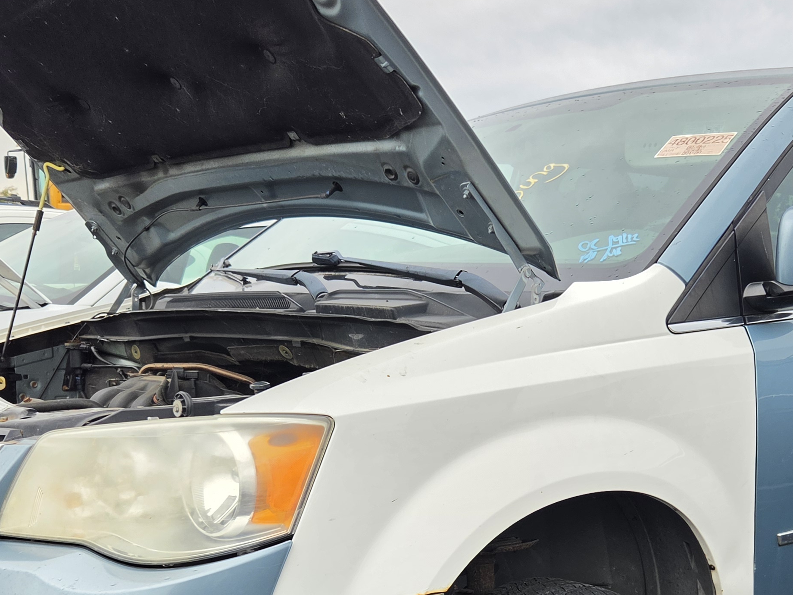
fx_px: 1145
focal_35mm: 50
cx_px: 523
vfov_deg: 28.2
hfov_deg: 37.8
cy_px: 517
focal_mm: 5.4
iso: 80
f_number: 1.8
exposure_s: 1/682
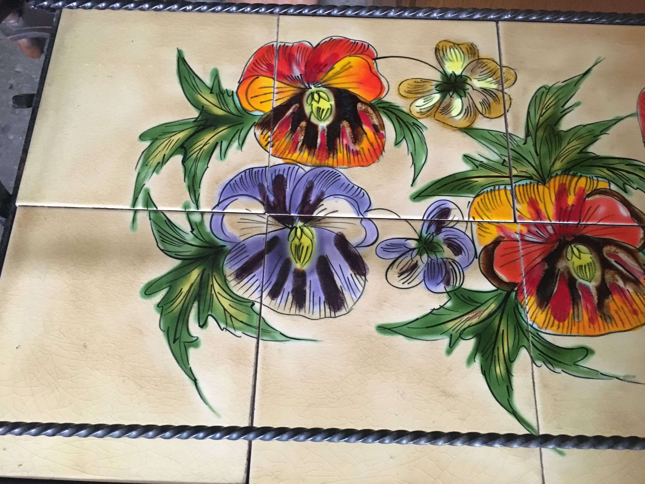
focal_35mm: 29
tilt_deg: -68.0
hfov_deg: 61.7
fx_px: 540
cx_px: 322
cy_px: 242
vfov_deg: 48.2
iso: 320
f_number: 2.2
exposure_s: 1/17
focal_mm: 4.15
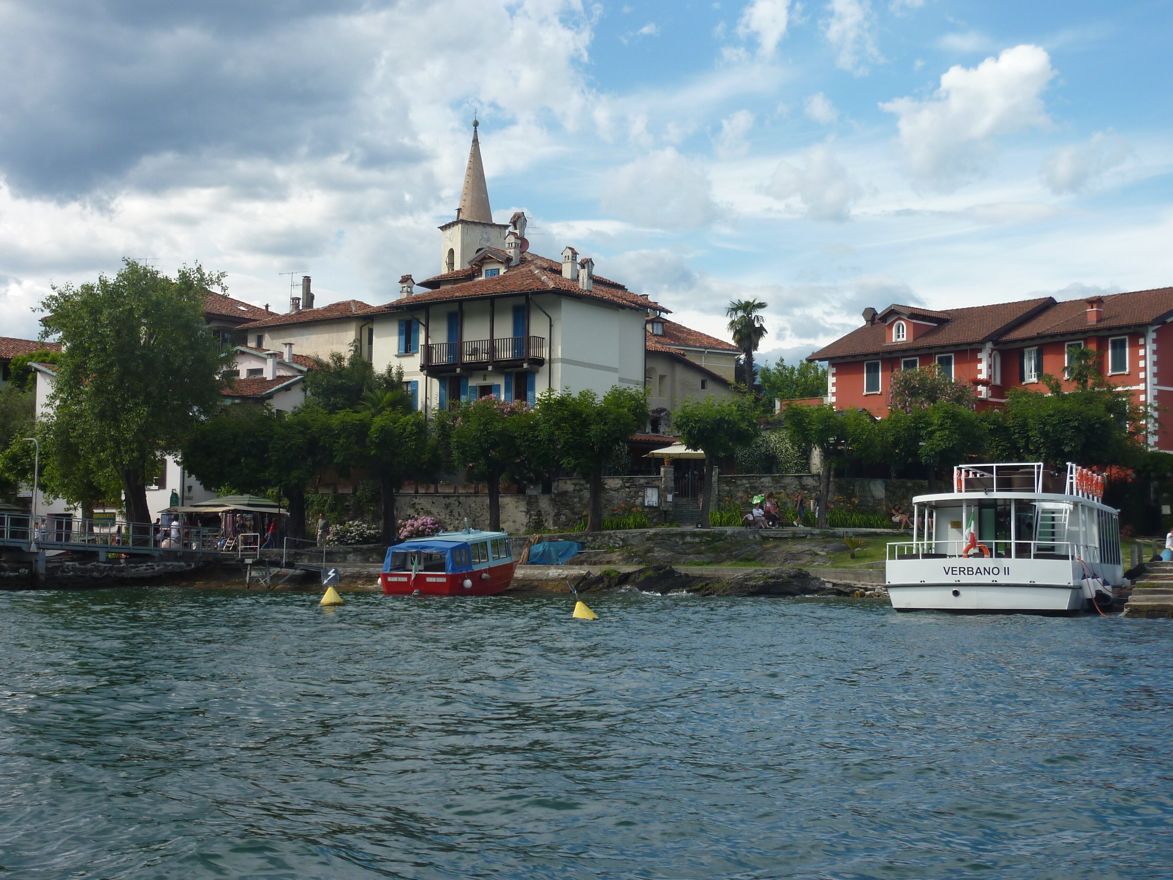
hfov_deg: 39.7
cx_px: 586
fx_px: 1627
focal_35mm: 48
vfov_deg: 30.3
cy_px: 440
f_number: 4.5
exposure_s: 1/400
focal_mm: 7.9
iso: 80
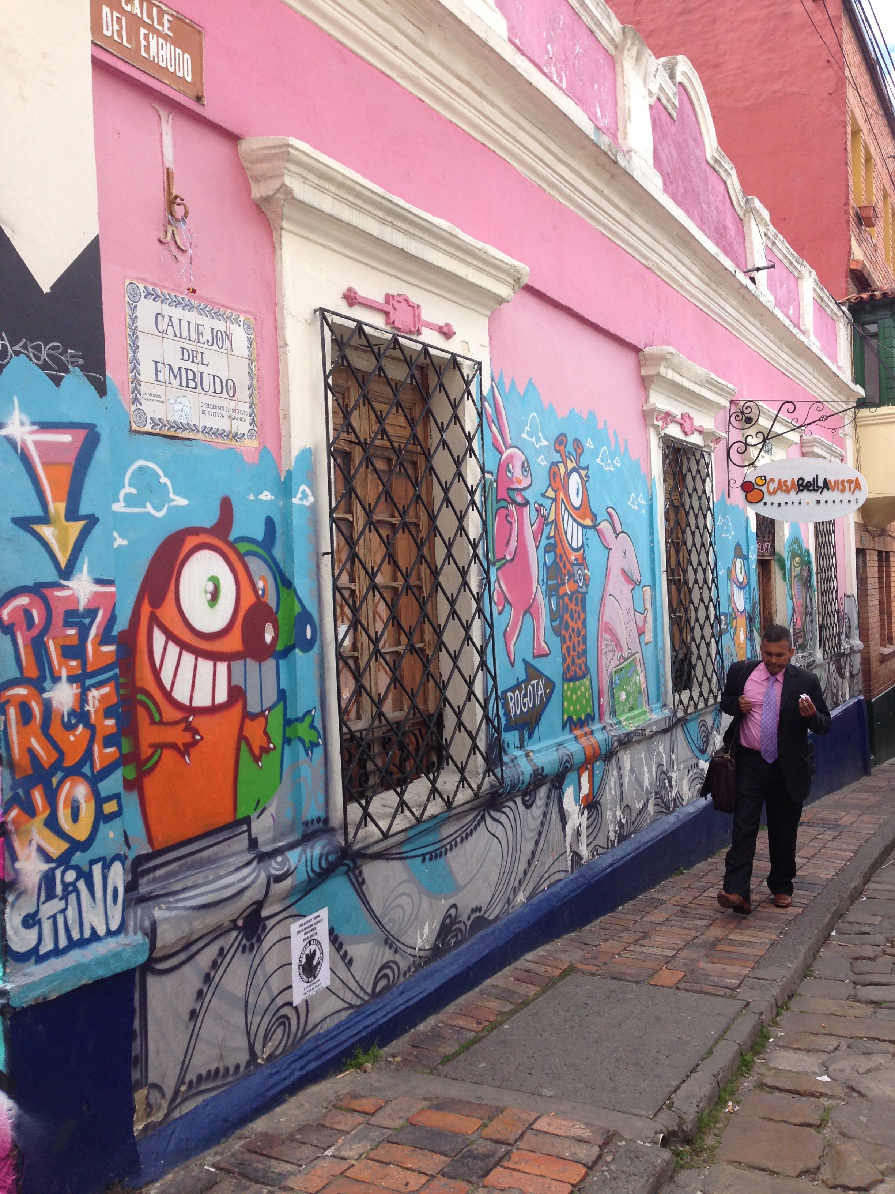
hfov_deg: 42.9
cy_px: 597
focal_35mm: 33
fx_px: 1138
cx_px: 448
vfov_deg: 55.4
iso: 50
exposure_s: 1/723
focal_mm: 4.12
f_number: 2.4
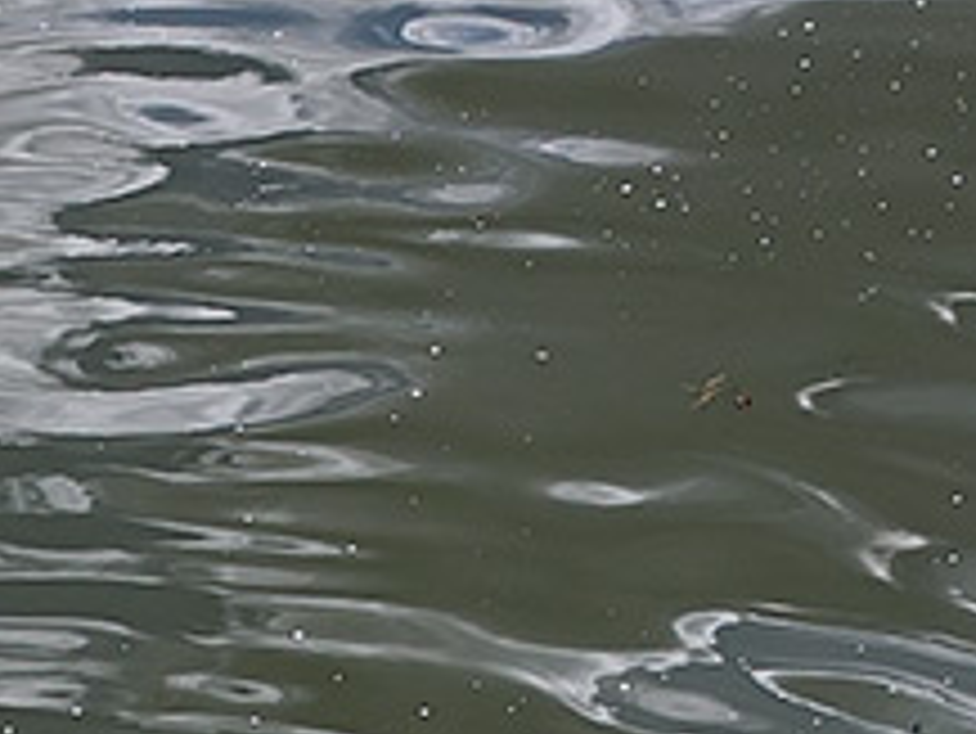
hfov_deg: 12.2
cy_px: 2071
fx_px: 4316
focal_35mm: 153
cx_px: -544
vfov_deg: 8.4
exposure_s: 1/500
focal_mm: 12
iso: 125
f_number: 5
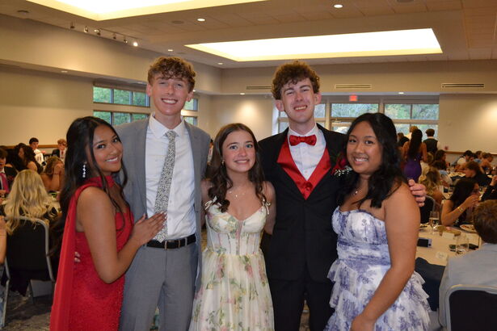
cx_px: 248
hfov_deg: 57.2
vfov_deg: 40.0
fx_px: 456
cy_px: 166
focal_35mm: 33
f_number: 4
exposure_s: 1/60
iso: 2000
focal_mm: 22
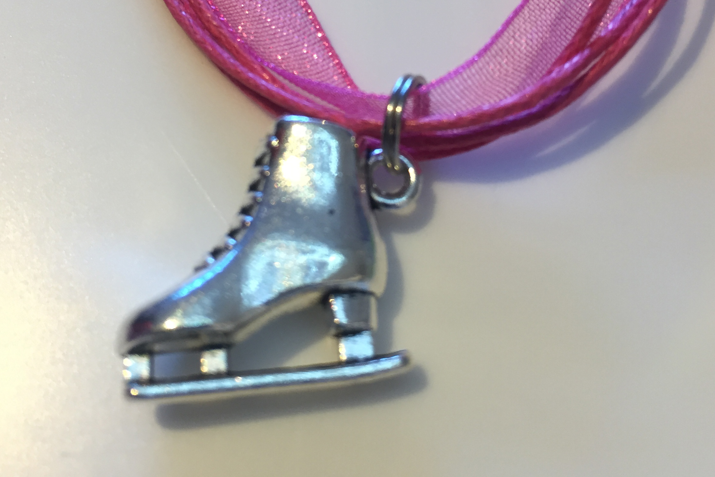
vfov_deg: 29.8
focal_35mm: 44
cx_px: 351
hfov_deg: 44.5
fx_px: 874
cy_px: 98
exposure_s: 1/33
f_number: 2.2
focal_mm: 4.15
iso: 32
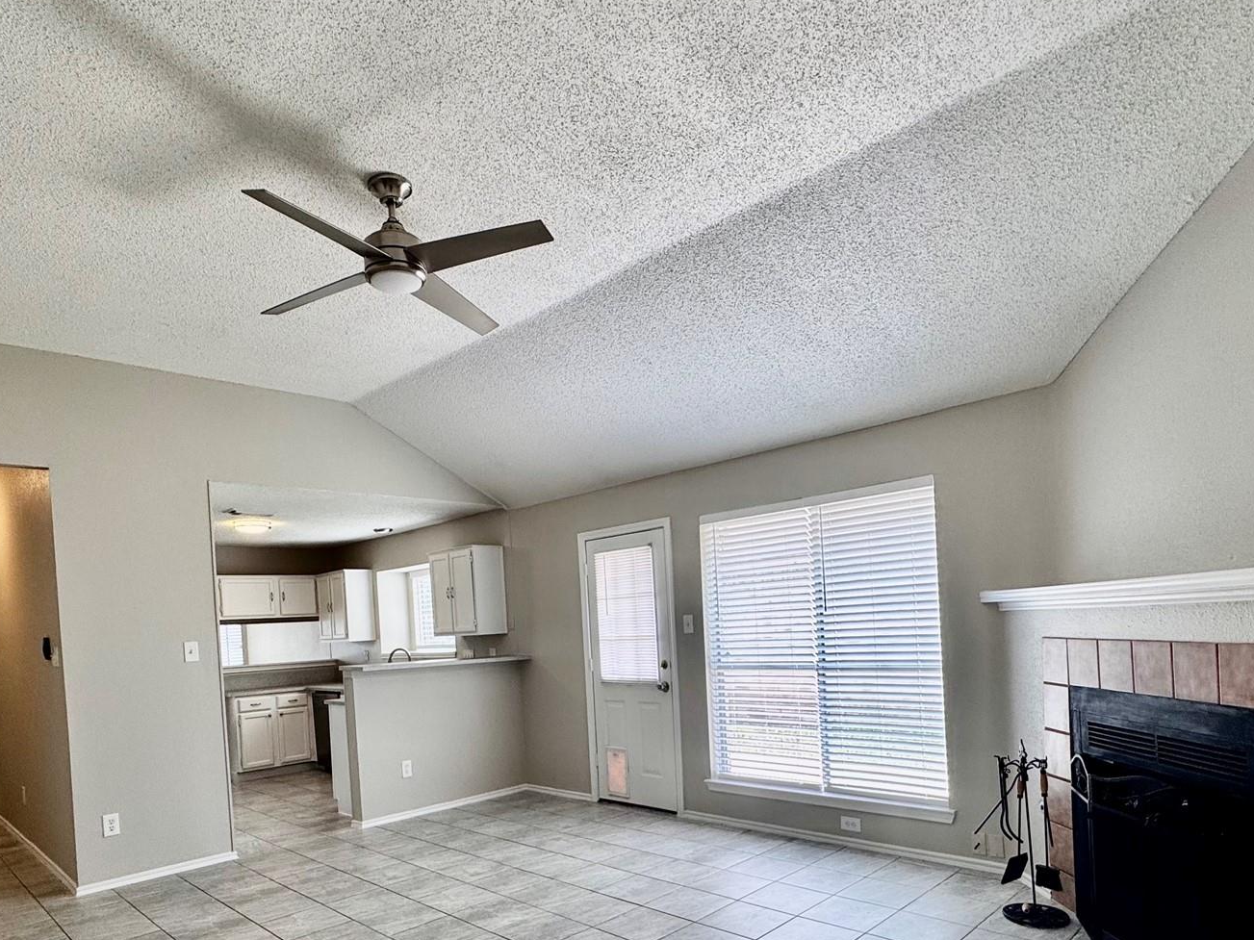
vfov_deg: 59.5
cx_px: 603
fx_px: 797
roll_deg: +3.9
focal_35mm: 22
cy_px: 635
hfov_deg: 76.4
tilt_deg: -1.9
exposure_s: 1/120
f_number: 2.2
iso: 50
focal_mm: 2.22
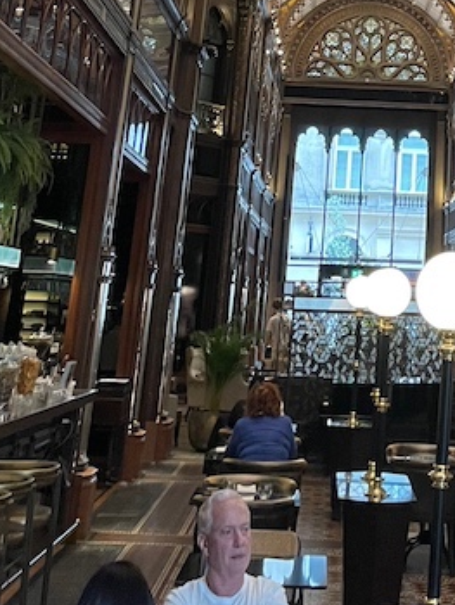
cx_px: 438
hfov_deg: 19.0
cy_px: -275
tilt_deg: +26.0
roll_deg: -1.2
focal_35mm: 76
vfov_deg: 21.8
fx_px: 1330
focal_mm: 4.2
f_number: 1.6
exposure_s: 1/50
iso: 125
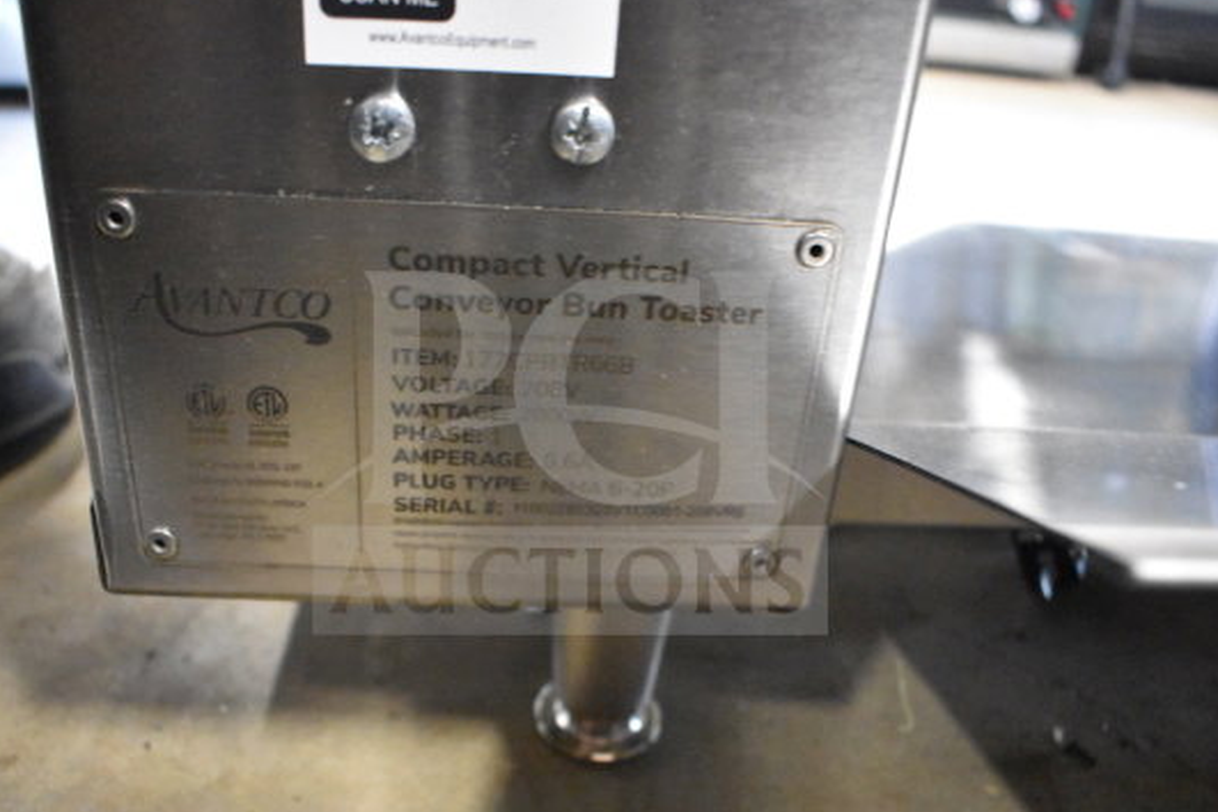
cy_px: 453
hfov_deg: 60.2
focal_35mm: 31
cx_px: 569
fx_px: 1049
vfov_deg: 42.3
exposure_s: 1/30
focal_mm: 18
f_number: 3.5
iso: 10000
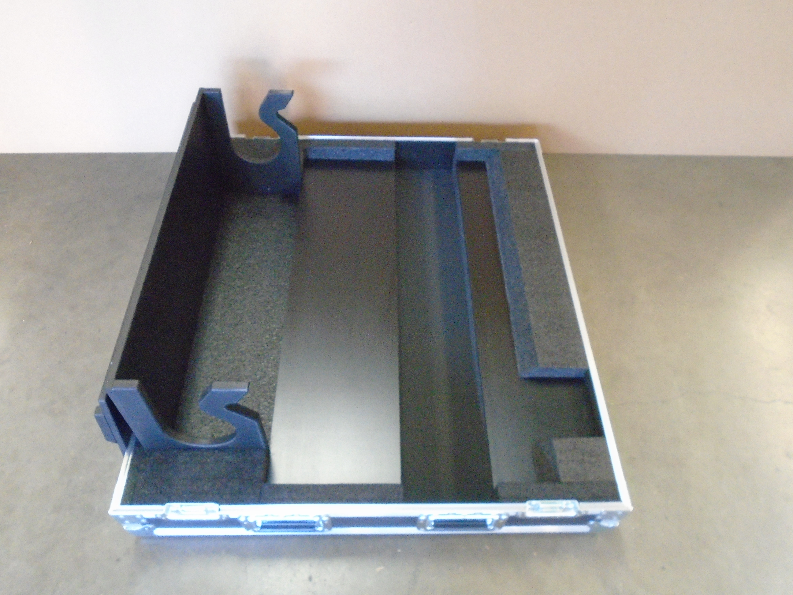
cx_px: 396
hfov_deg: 67.3
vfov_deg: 53.1
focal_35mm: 26
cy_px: 298
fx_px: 596
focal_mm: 4.6
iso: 800
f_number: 3.2
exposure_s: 1/25
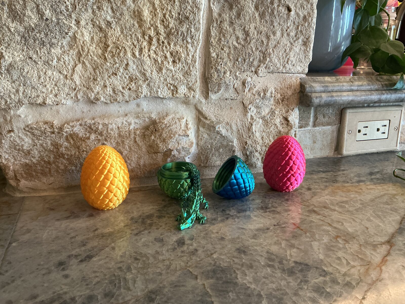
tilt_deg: -17.4
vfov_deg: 48.2
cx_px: 202
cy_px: 152
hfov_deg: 61.7
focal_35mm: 29
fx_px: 339
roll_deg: -0.2
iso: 200
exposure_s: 1/40
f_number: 1.8
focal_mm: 3
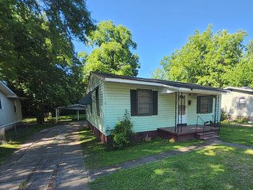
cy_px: 127
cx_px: 158
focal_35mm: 18
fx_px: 132
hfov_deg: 86.1
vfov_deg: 69.5
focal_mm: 1.13
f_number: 2.2
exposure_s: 1/239
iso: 32
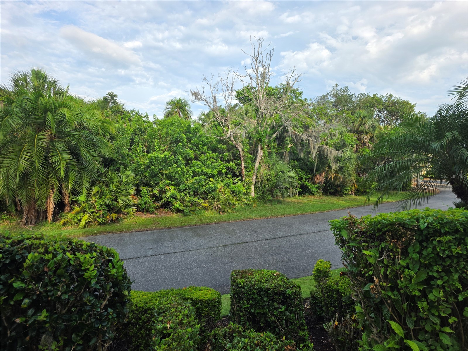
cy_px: 176
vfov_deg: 58.9
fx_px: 311
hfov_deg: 73.9
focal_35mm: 23
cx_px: 234
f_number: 1.7
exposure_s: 1/2410
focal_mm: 6.25
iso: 80
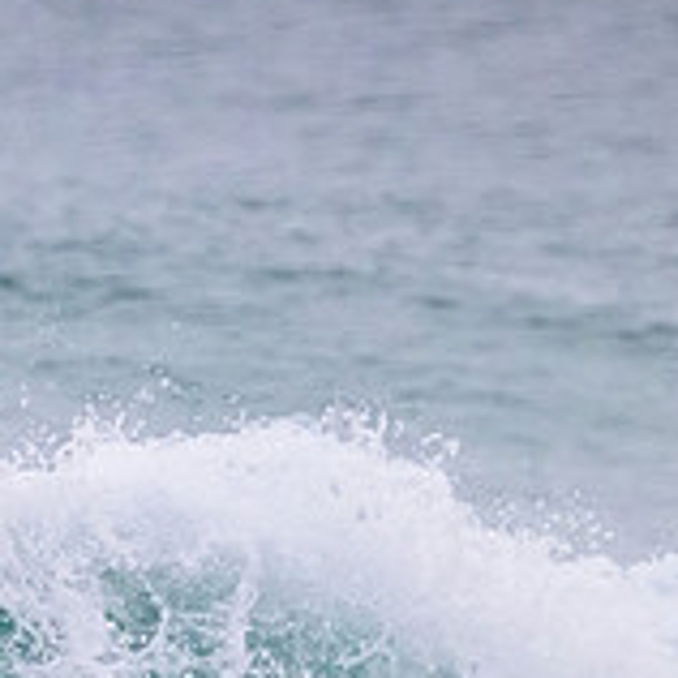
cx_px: -197
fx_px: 55465
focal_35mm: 2503
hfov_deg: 0.7
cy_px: 732
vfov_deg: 0.7
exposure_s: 1/1600
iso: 18000
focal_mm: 800
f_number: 11
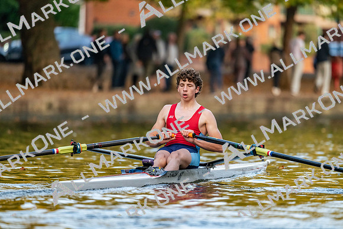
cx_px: 172
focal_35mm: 400
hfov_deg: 5.2
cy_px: 114
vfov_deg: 3.4
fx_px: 3812
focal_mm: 400
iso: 3600
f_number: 4.5
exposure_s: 1/2500
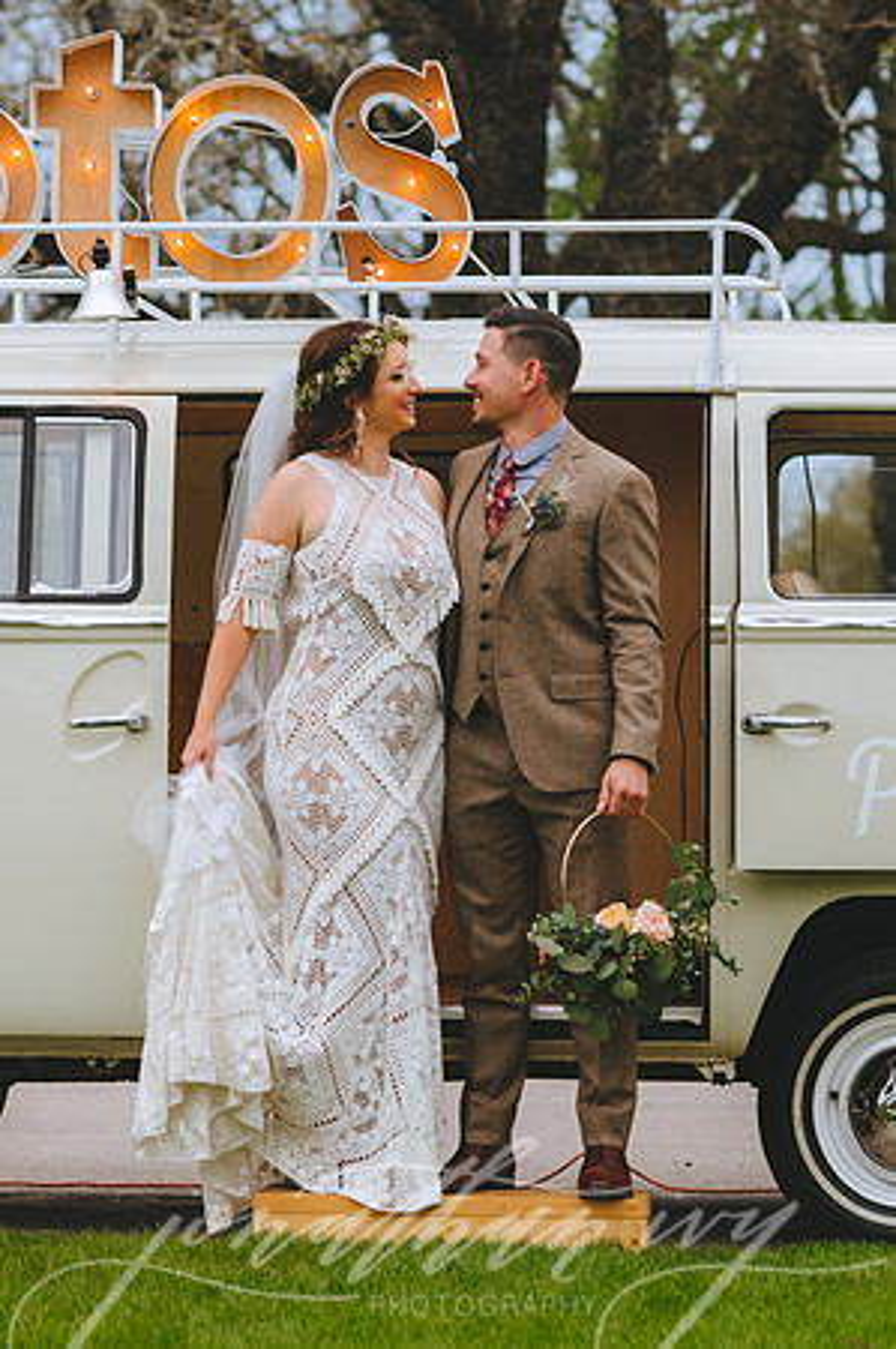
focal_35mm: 145
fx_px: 5415
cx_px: 339
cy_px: 753
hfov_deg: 9.5
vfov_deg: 14.2
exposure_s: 1/250
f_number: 2.8
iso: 160
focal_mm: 85
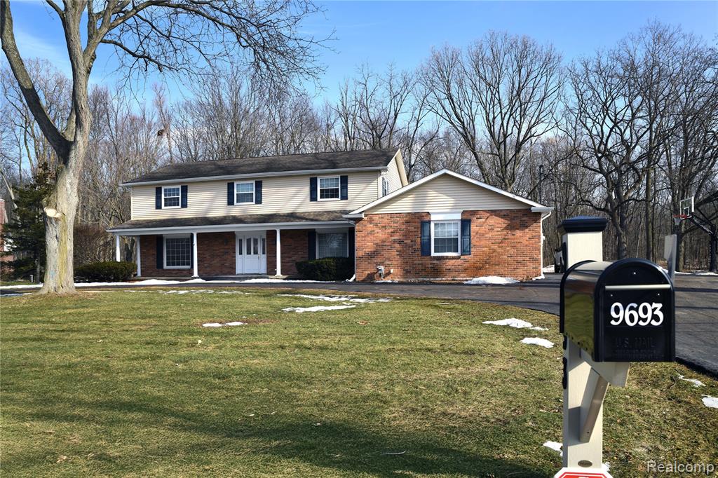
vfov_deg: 53.1
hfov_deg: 73.8
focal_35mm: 24
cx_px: 359
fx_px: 478
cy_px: 239
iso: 64
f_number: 10
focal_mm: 24
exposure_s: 1/80
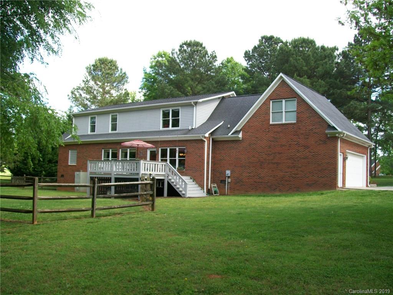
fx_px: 409
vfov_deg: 39.7
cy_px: 148
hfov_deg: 51.4
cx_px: 196
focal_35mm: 36
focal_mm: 6
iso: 64
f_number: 2.7
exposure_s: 1/250
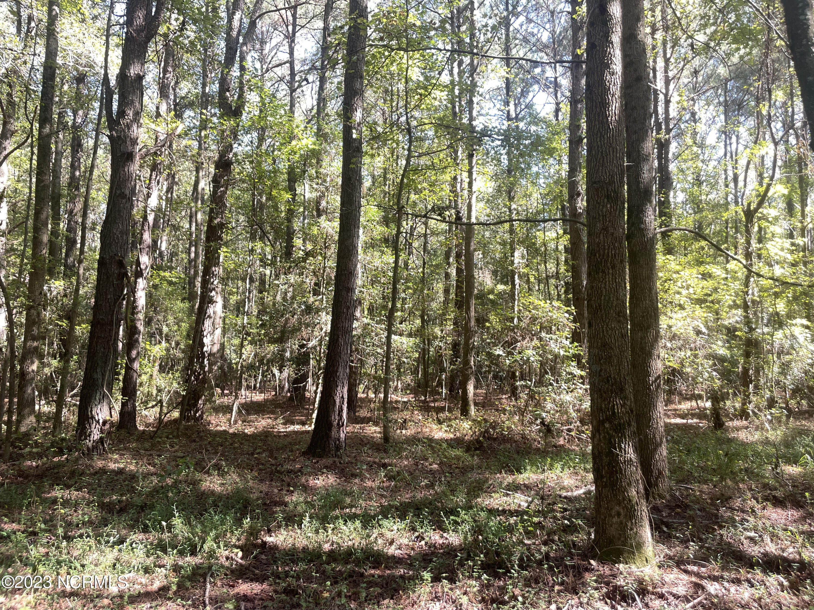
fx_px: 611
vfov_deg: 53.1
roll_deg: -0.2
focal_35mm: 26
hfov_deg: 67.3
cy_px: 305
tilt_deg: +4.3
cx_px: 407
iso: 32
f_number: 1.6
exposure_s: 1/121
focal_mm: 4.2
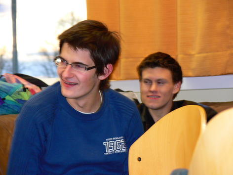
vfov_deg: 8.6
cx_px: 116
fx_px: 1158
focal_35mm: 172
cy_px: 88
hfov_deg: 11.5
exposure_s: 1/30
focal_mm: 36.3
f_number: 3.6
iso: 200
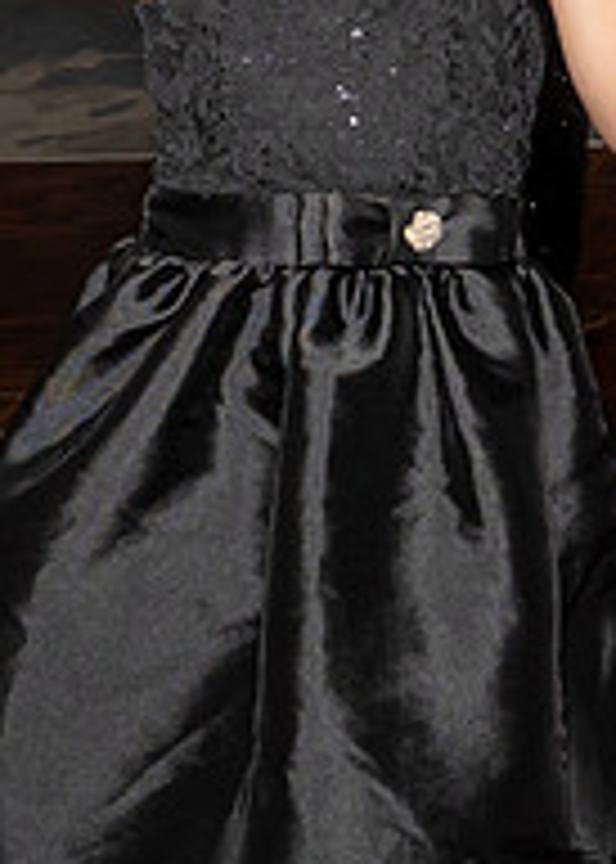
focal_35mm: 119
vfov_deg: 16.5
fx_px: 2917
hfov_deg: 12.0
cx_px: 195
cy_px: 12
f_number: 8
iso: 1000
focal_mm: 19
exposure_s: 1/250
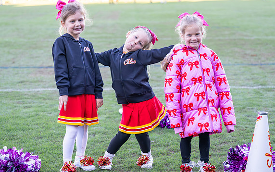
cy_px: 80
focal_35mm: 88
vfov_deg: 14.9
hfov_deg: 23.5
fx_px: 660
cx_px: 125
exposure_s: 1/1600
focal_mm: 70
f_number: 2.8
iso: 1600
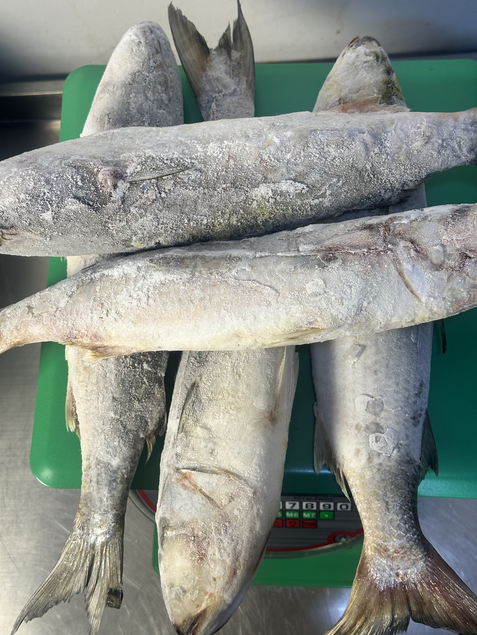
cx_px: 238
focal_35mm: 48
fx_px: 882
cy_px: 318
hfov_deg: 30.3
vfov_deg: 39.7
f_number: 1.78
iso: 40
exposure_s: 1/109
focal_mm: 6.86
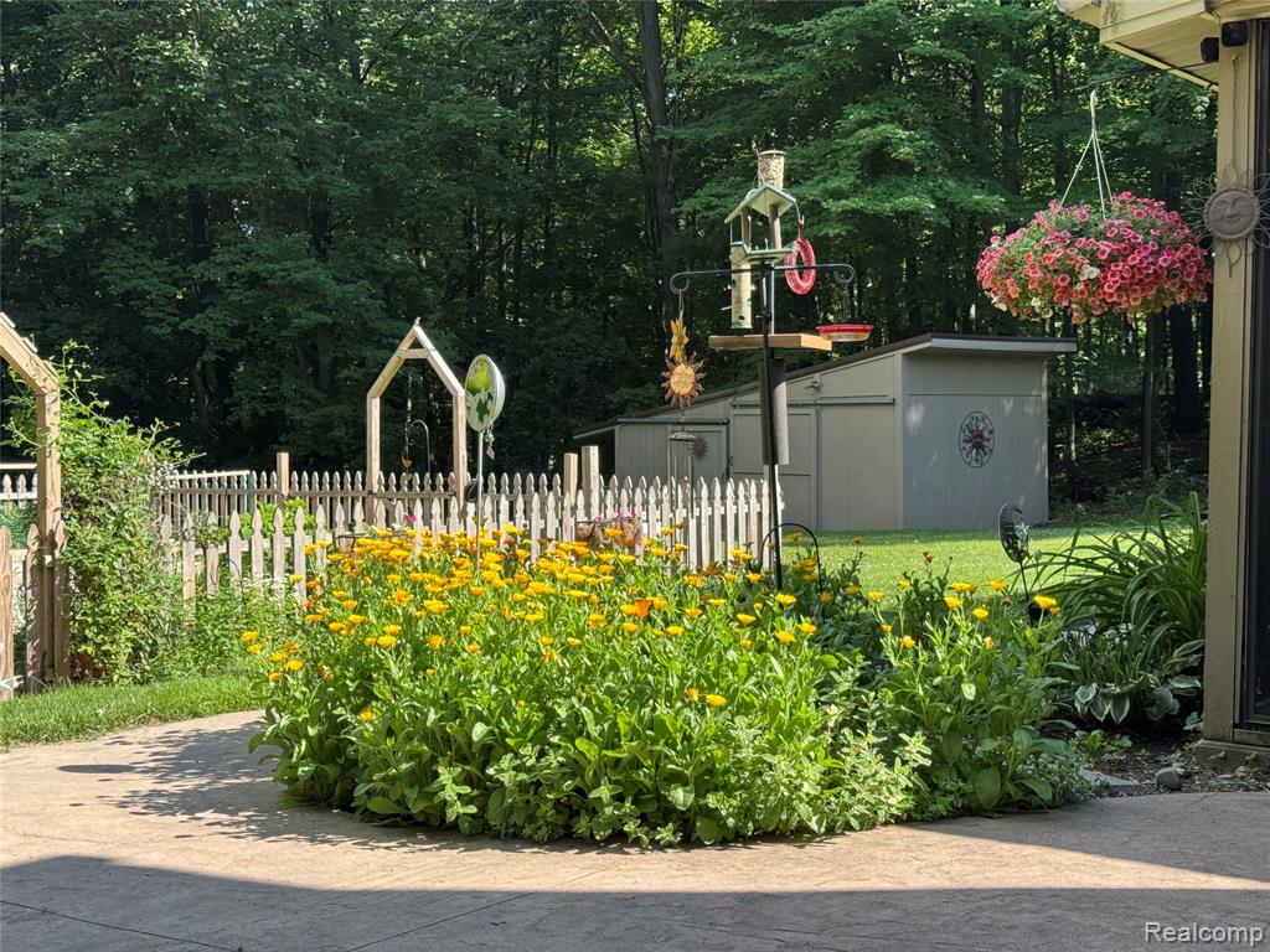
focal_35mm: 48
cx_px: 635
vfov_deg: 30.3
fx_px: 1761
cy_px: 476
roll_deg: +0.1
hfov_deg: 39.7
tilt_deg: -3.2
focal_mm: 6.76
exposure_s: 1/1133
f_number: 1.78
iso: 64
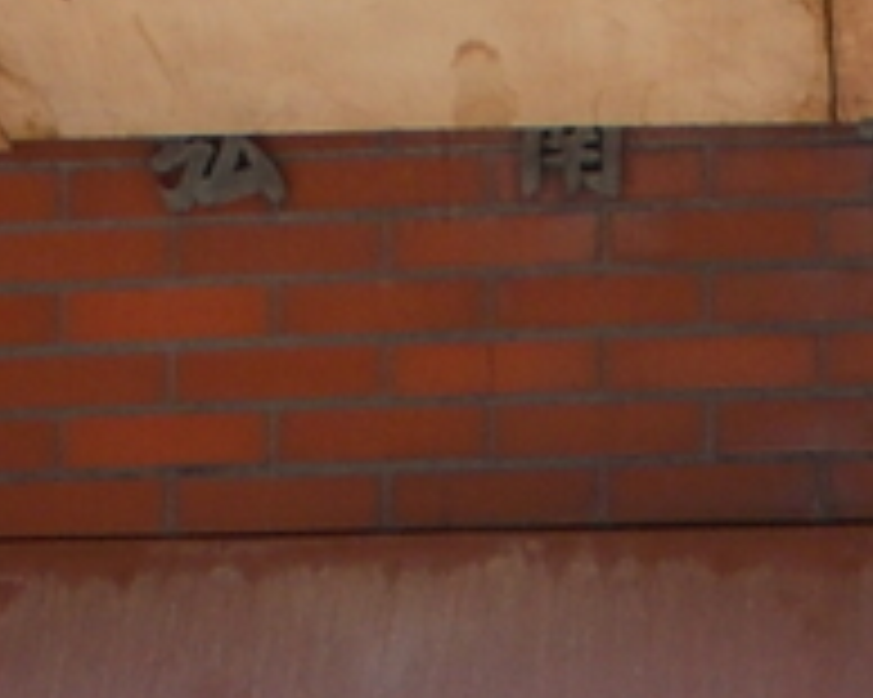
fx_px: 4054
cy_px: 1378
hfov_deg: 12.2
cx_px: 675
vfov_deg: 9.2
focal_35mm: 157
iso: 80
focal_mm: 4.6
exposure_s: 1/125
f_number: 3.2
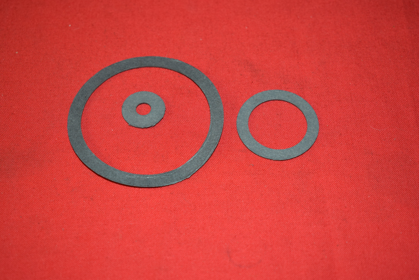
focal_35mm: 60
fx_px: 699
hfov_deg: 33.4
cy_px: 140
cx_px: 210
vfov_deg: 22.7
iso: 400
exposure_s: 1/30
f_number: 5.6
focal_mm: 40
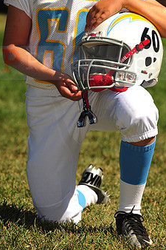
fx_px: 1544
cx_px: 80
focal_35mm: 223
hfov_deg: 6.2
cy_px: 56
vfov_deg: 9.2
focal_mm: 130
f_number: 5
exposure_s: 1/1000
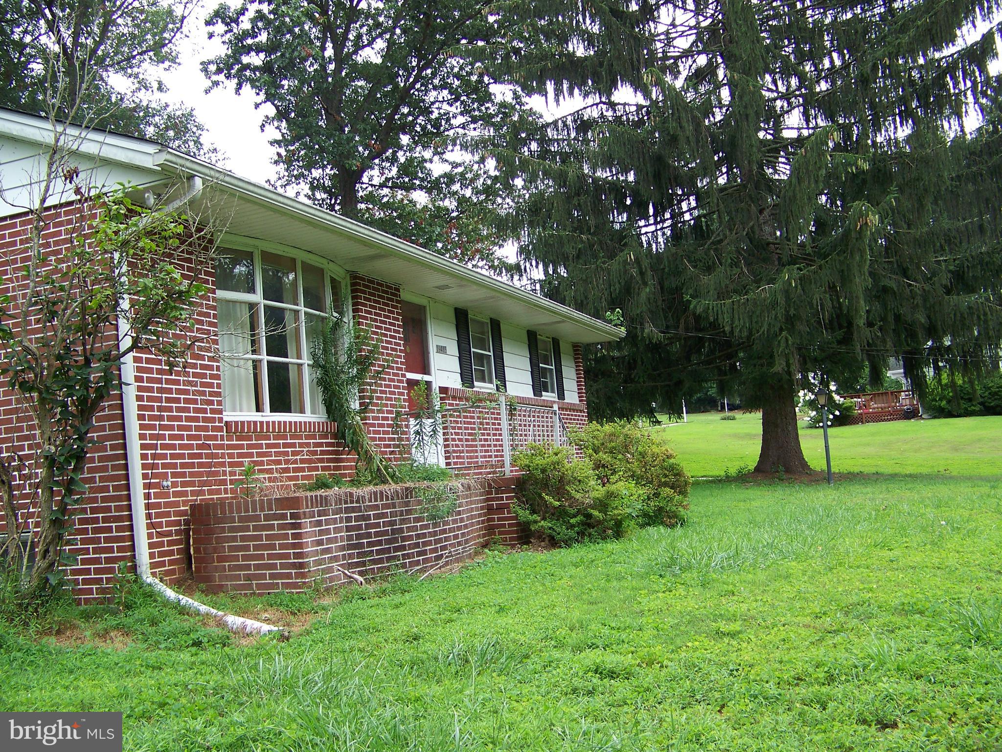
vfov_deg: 39.7
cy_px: 376
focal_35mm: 36
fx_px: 1042
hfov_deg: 51.4
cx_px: 501
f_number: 2.8
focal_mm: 5.85
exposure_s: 1/250
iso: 64
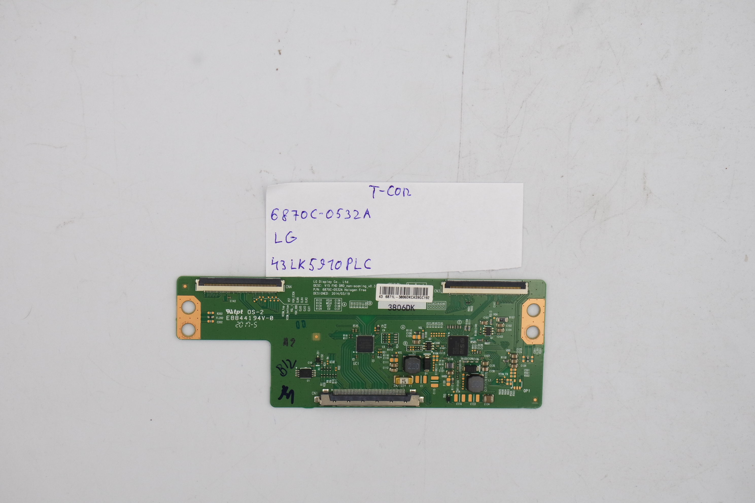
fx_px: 1510
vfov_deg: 18.9
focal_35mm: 72
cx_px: 378
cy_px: 252
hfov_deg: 28.1
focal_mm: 27
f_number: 5.6
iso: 200
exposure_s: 1/160
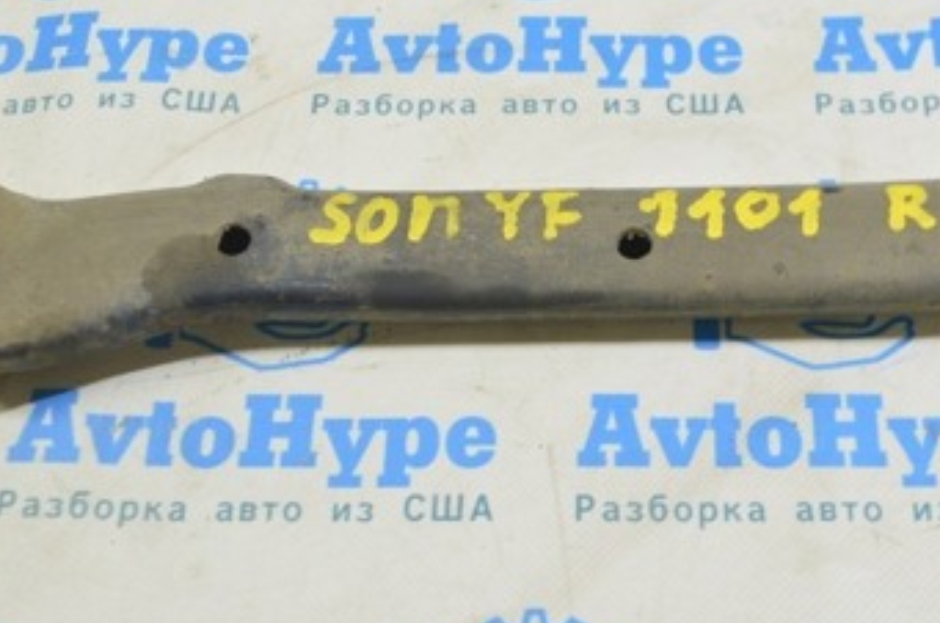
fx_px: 1616
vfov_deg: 21.7
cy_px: 183
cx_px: 593
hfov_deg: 32.3
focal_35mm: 62
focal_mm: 22
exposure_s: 1/20
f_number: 5.6
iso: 400
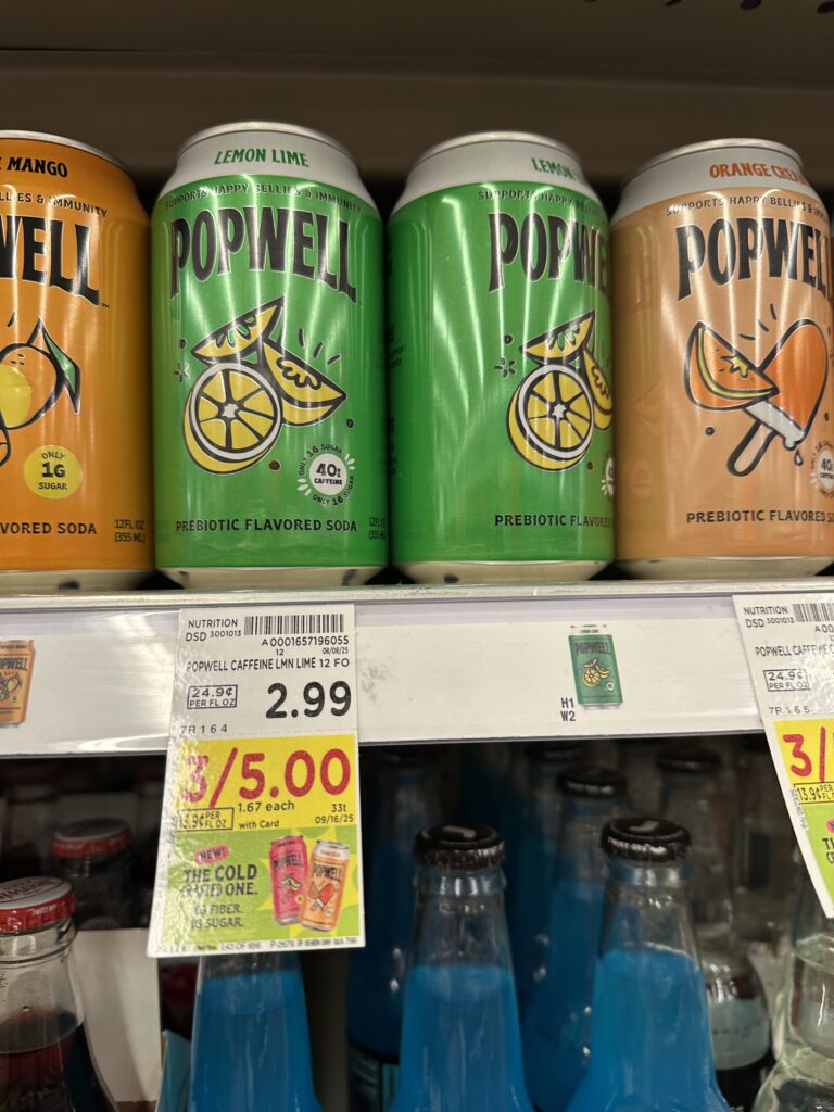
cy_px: 556
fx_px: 771
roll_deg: -0.2
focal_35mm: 24
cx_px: 417
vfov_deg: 71.6
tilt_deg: -0.8
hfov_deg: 56.8
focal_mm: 6.86
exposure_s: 1/60
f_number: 1.78
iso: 125
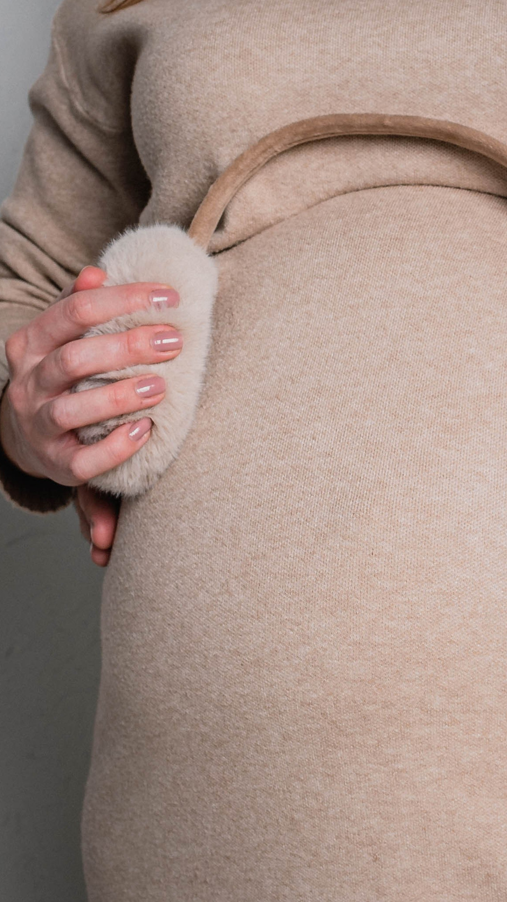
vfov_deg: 19.8
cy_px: 413
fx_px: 2581
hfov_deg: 11.1
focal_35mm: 108
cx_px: 535
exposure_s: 1/160
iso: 100
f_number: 7.1
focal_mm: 35
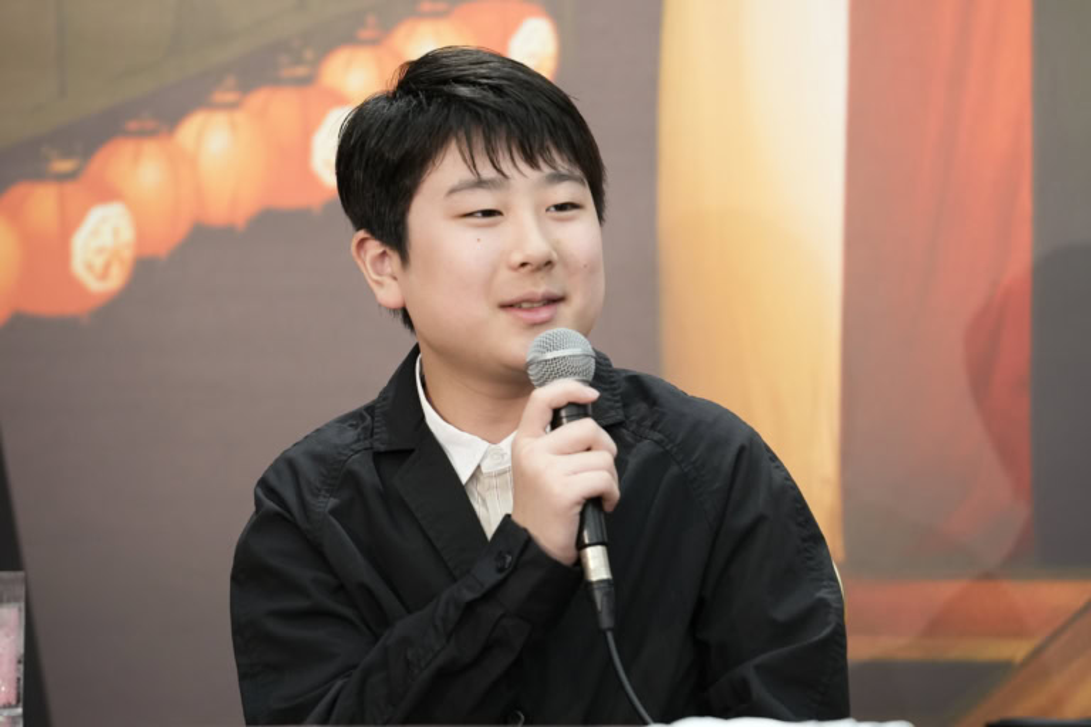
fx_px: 9091
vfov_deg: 4.6
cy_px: 364
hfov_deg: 6.9
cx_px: 546
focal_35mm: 300
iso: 1000
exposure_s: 1/200
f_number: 3.2
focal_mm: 200
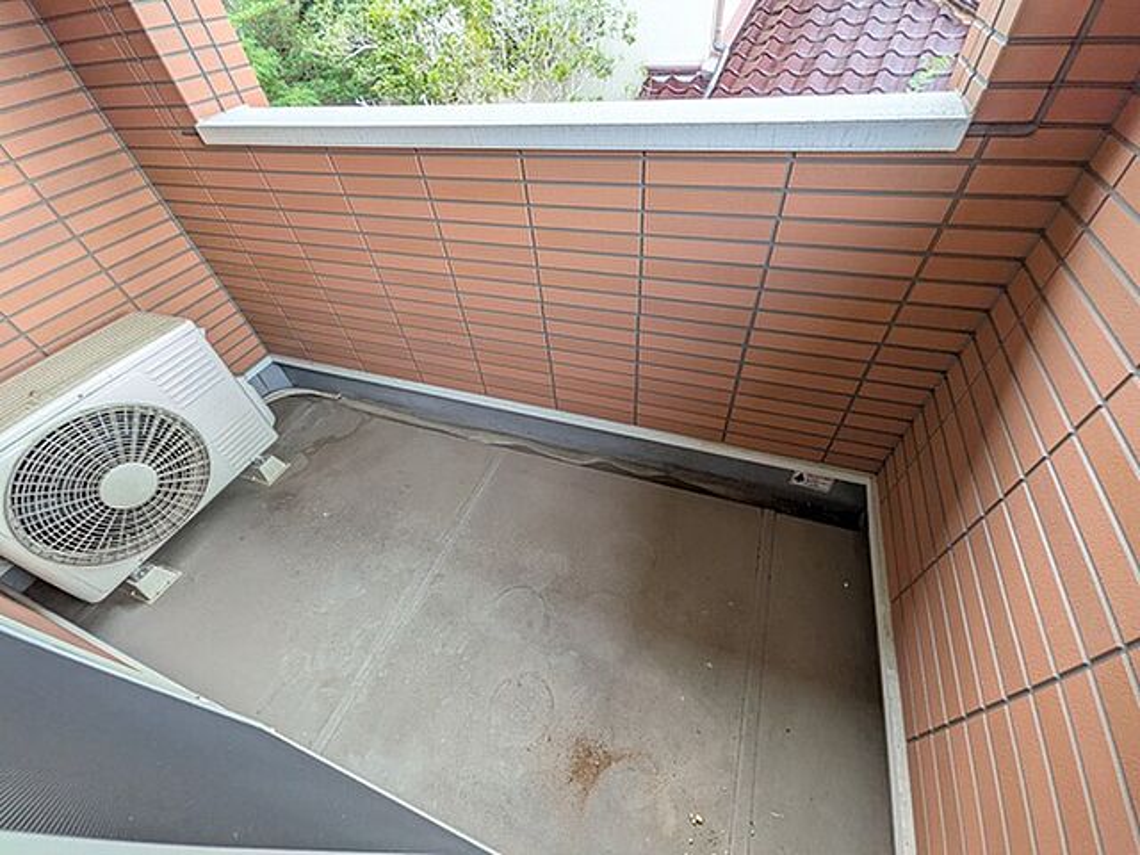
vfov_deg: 85.7
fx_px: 461
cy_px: 428
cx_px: 570
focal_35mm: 14
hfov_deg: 102.1
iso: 104
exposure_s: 1/92.3
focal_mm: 1.85
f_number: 2.2
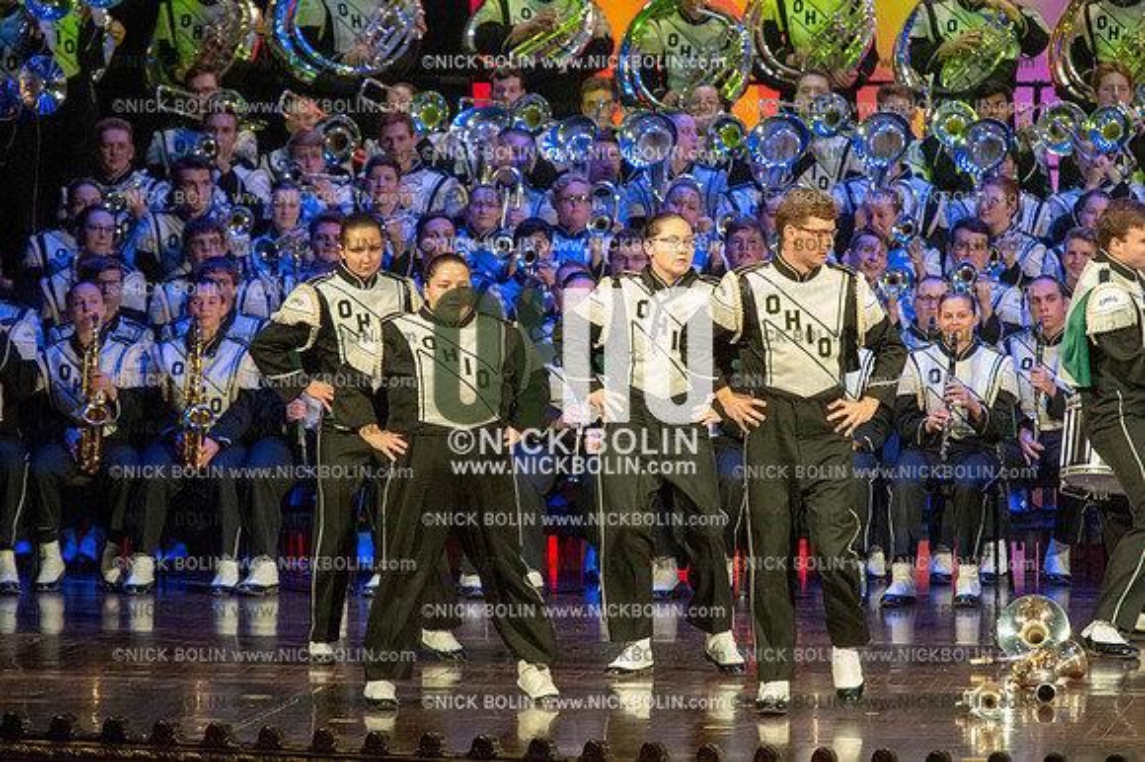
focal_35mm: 260
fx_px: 8264
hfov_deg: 7.9
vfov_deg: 5.3
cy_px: 381
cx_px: 572
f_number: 5.6
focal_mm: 260
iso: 8000
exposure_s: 1/200
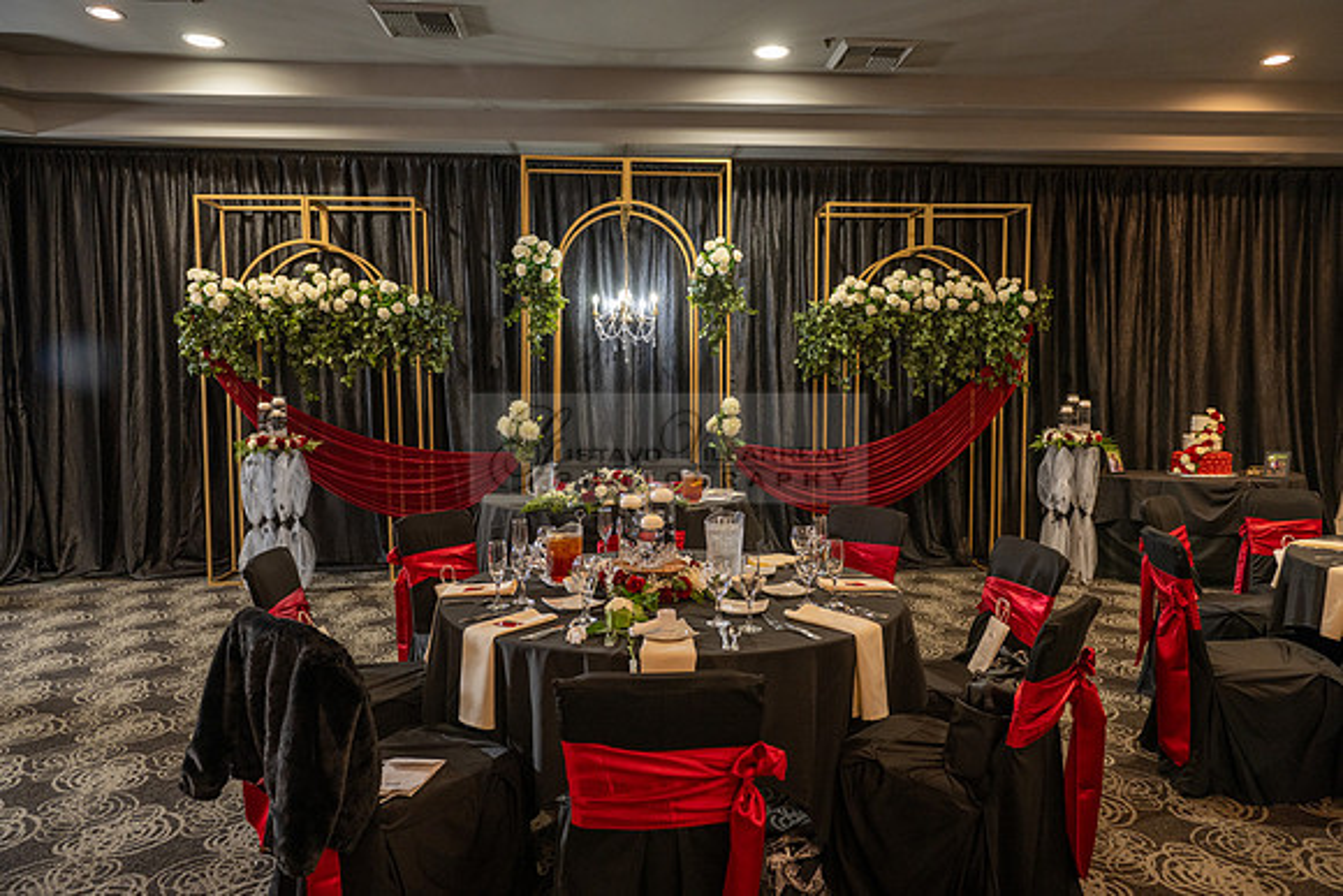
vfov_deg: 53.2
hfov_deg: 73.7
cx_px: 672
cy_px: 448
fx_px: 896
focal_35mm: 24
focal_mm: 24
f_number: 4.5
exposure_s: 1/50
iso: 640
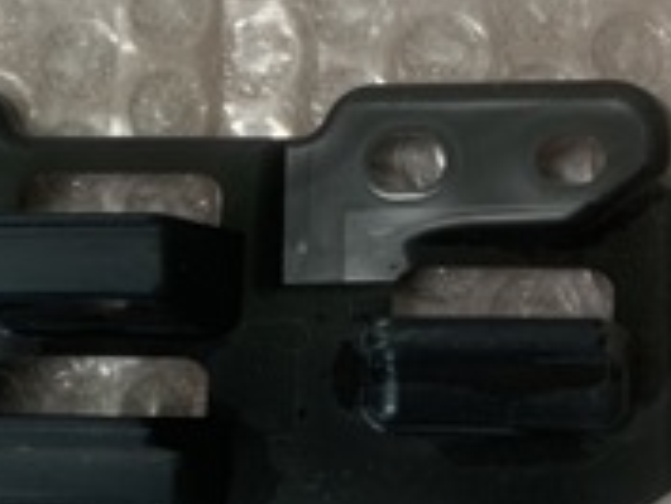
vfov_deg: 15.5
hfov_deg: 19.8
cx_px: -87
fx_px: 1823
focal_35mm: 94
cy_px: 468
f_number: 1.8
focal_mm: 4.25
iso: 80
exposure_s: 1/100
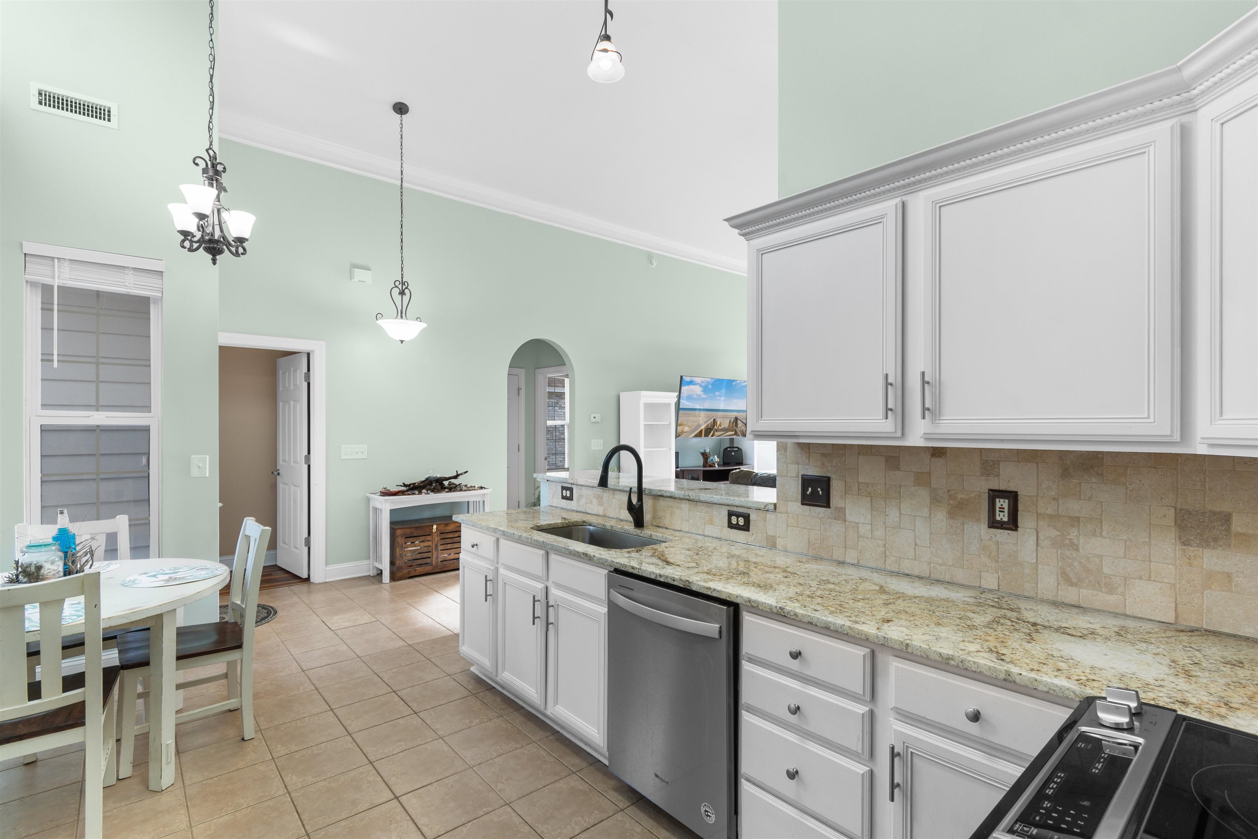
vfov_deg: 73.7
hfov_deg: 96.7
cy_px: 420
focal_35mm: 16
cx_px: 629
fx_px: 559
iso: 100
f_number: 4.8
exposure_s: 1/8
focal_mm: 11
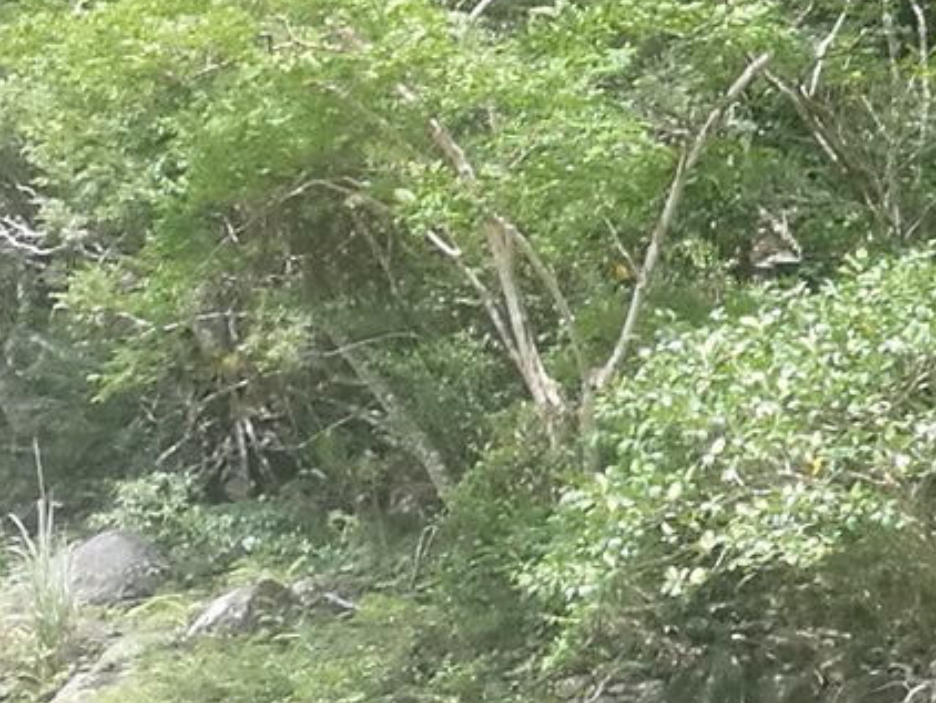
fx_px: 5167
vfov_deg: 7.7
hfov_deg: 10.0
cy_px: -151
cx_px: 1400
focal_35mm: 191
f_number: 2.2
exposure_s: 1/100
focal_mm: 4.5
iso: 80
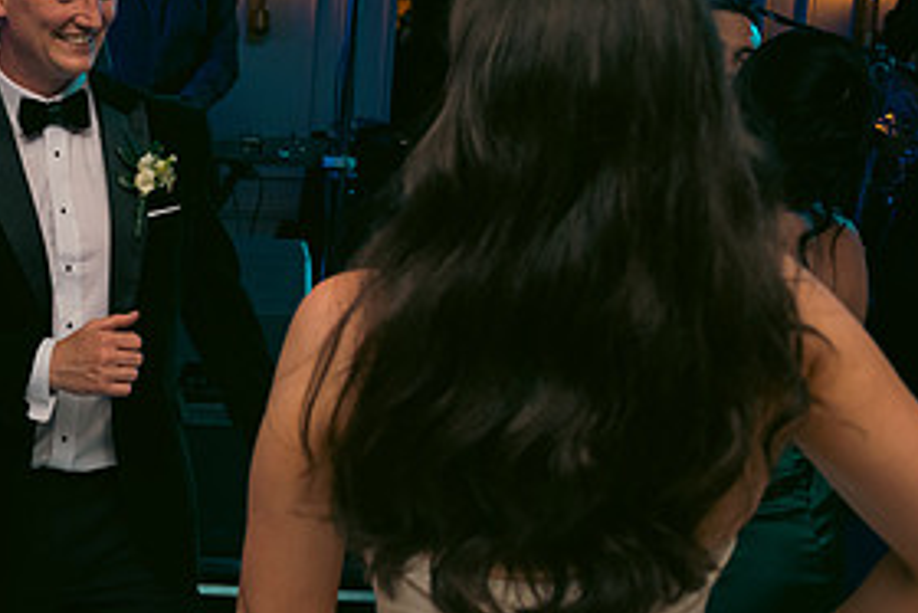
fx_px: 1480
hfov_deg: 31.6
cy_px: 225
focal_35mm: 58
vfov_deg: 23.3
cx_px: -23
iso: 800
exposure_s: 1/160
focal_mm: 28
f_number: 3.5
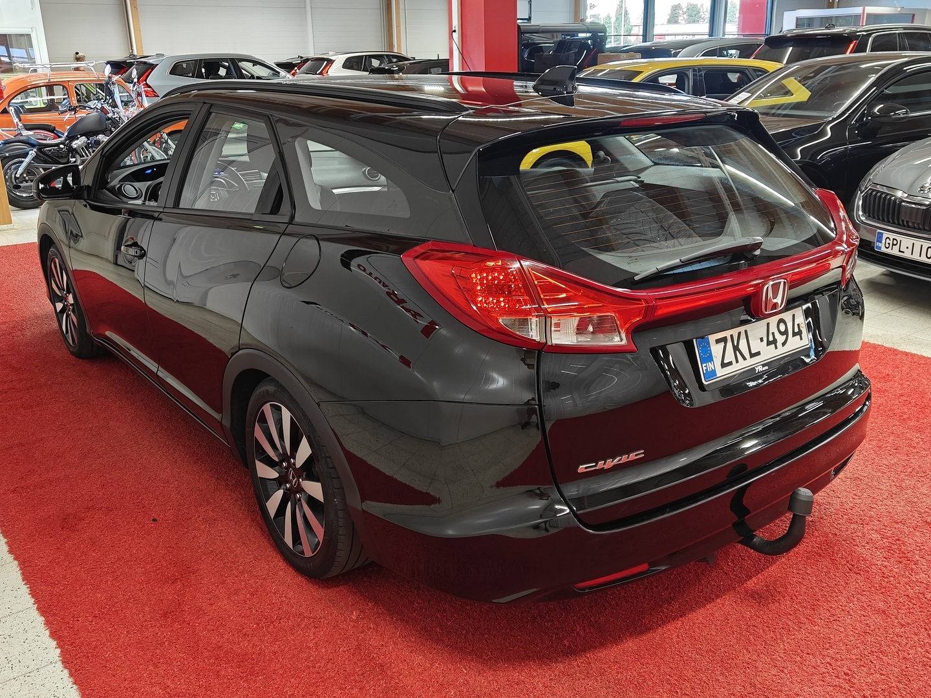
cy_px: 349
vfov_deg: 44.2
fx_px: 861
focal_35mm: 32
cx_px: 466
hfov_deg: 56.8
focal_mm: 5.59
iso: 80
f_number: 1.8
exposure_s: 1/50
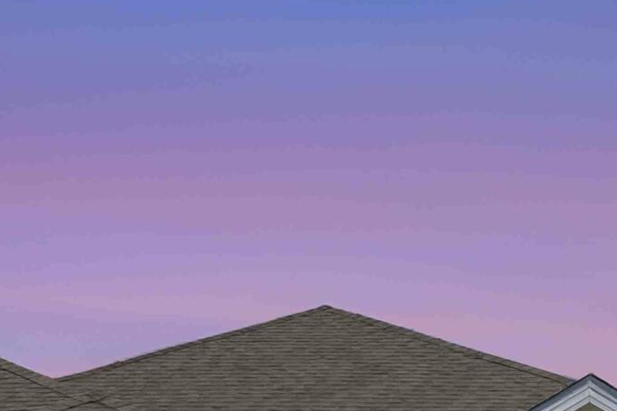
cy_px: 786
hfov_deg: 24.2
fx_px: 1439
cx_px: 352
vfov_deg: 14.0
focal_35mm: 84
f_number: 7.1
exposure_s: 1/8000
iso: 400
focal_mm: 19
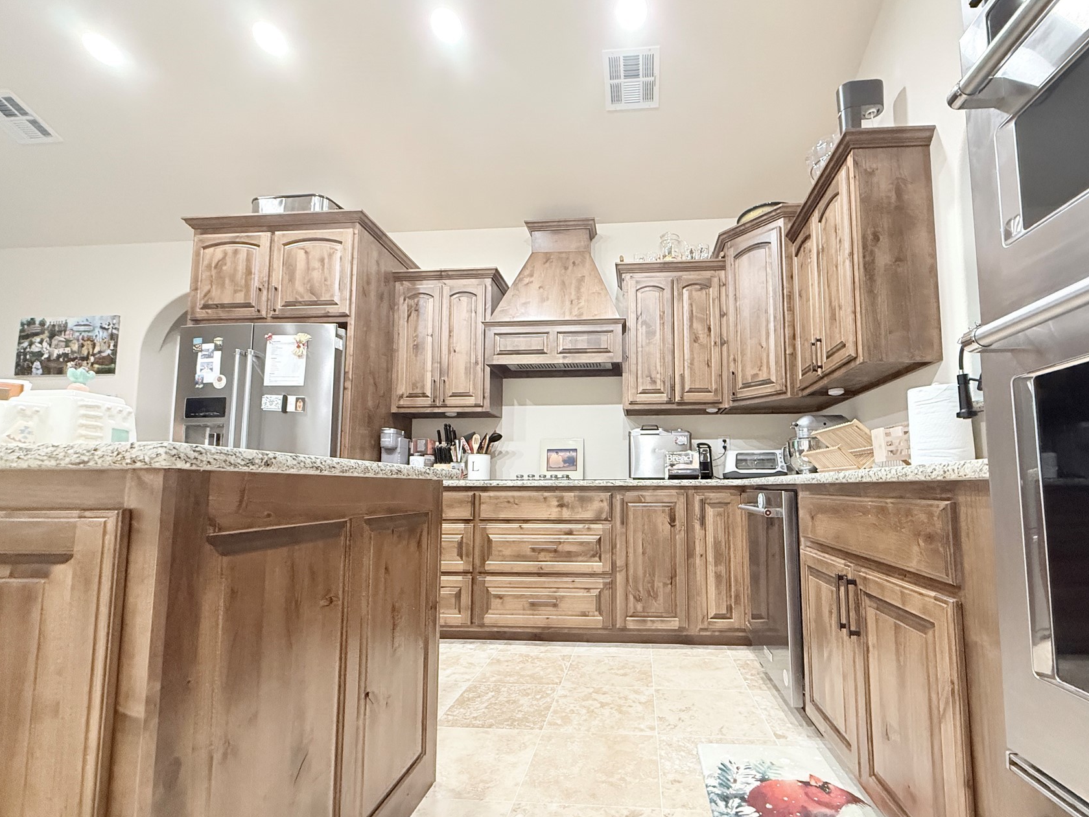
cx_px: 609
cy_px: 445
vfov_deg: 77.9
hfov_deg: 94.1
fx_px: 503
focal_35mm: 16
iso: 640
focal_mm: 2.22
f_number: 2.2
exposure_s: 1/60
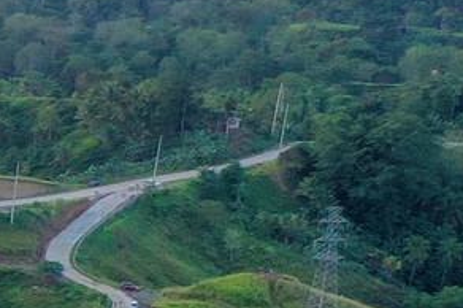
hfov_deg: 8.3
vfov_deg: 7.1
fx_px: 2467
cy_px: 353
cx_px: -1092
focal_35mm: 192
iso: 100
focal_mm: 10.26
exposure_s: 1/80
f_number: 4
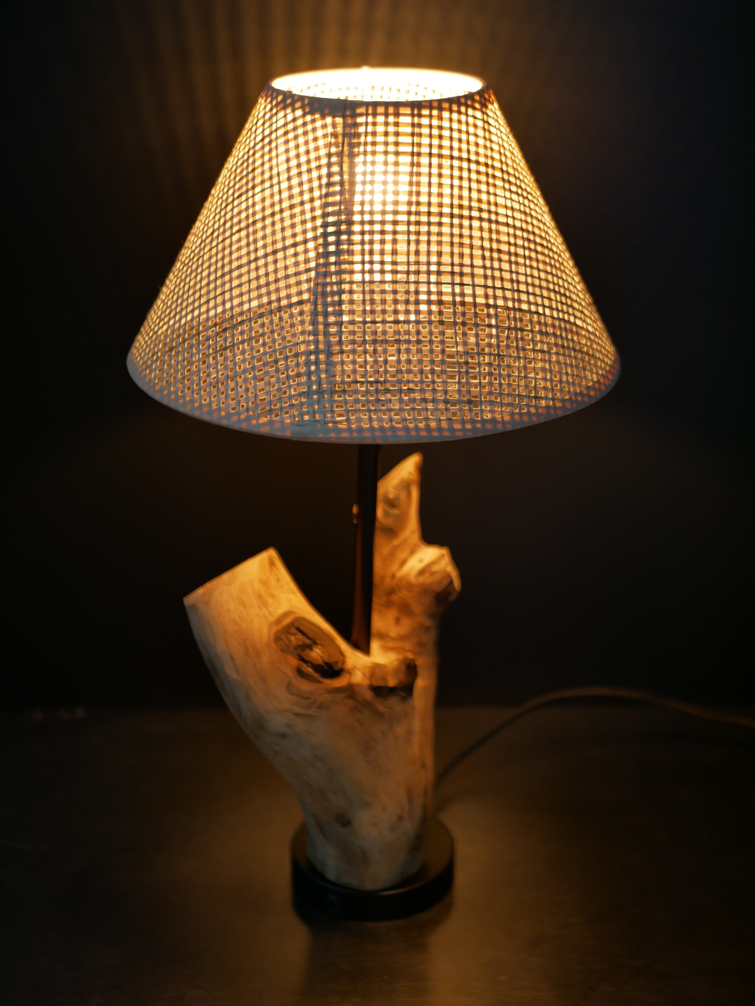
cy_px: 503
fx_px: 1453
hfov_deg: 29.1
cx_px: 378
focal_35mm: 50
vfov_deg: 38.2
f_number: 1.7
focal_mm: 25
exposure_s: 1/125
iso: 200
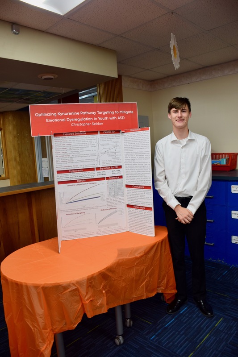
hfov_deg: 47.9
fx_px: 268
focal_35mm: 27
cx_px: 119
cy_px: 178
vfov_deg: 67.4
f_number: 4.5
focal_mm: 18
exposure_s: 1/60
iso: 400
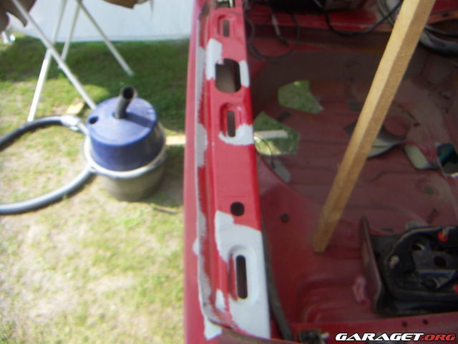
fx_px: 476
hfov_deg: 51.4
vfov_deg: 39.7
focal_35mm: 36
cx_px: 229
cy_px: 172
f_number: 2.8
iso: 50
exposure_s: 1/400
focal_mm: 4.7
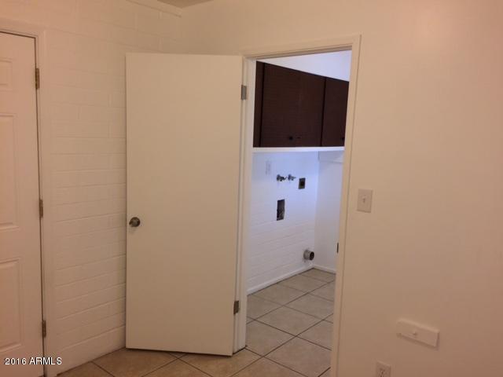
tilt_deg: -7.1
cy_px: 188
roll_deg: -0.7
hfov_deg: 61.7
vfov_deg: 48.2
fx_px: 421
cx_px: 252
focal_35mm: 29
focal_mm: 4.15
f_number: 2.2
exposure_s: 1/30
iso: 50
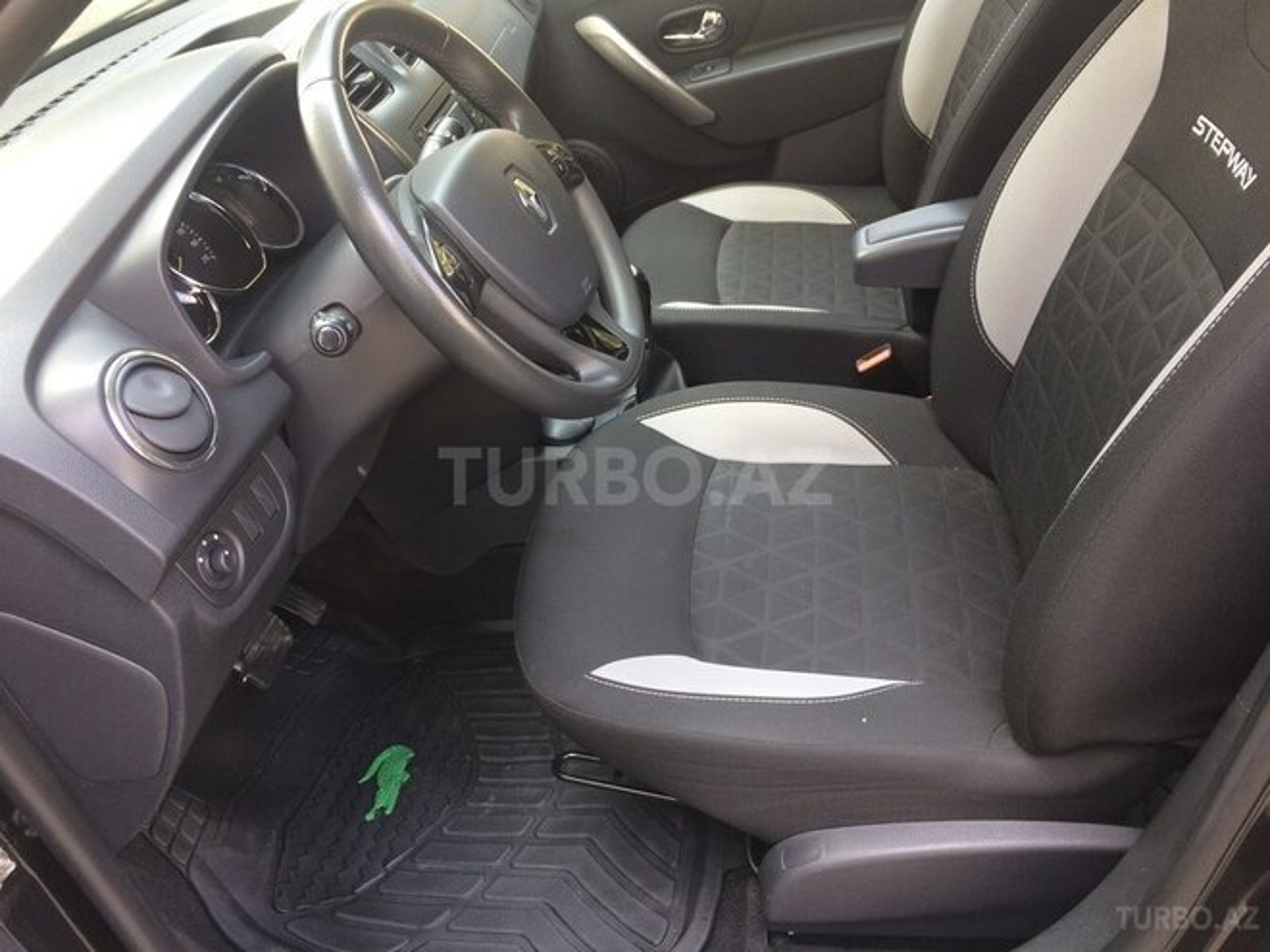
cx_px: 635
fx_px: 1064
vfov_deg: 48.2
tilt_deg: -36.0
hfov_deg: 61.7
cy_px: 476
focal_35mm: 29
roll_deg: +11.7
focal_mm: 4.15
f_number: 2.2
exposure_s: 1/50
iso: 40
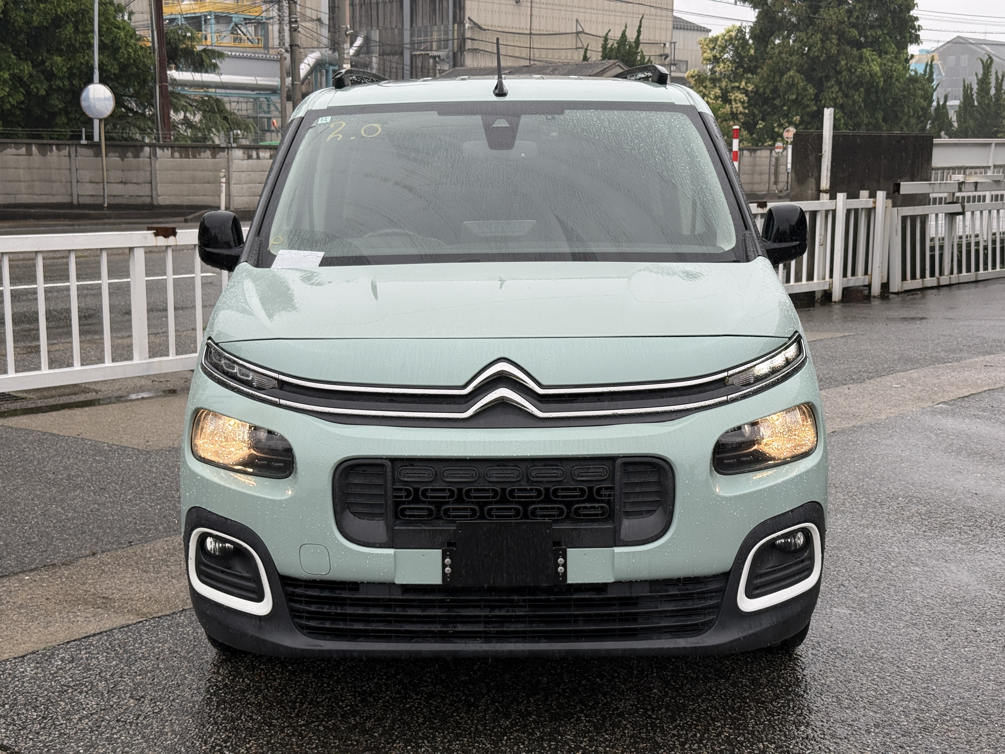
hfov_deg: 39.7
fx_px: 1394
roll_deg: -0.6
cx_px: 502
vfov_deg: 30.3
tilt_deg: -9.0
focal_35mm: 48
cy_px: 377
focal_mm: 6.76
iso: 64
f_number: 1.78
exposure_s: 1/530
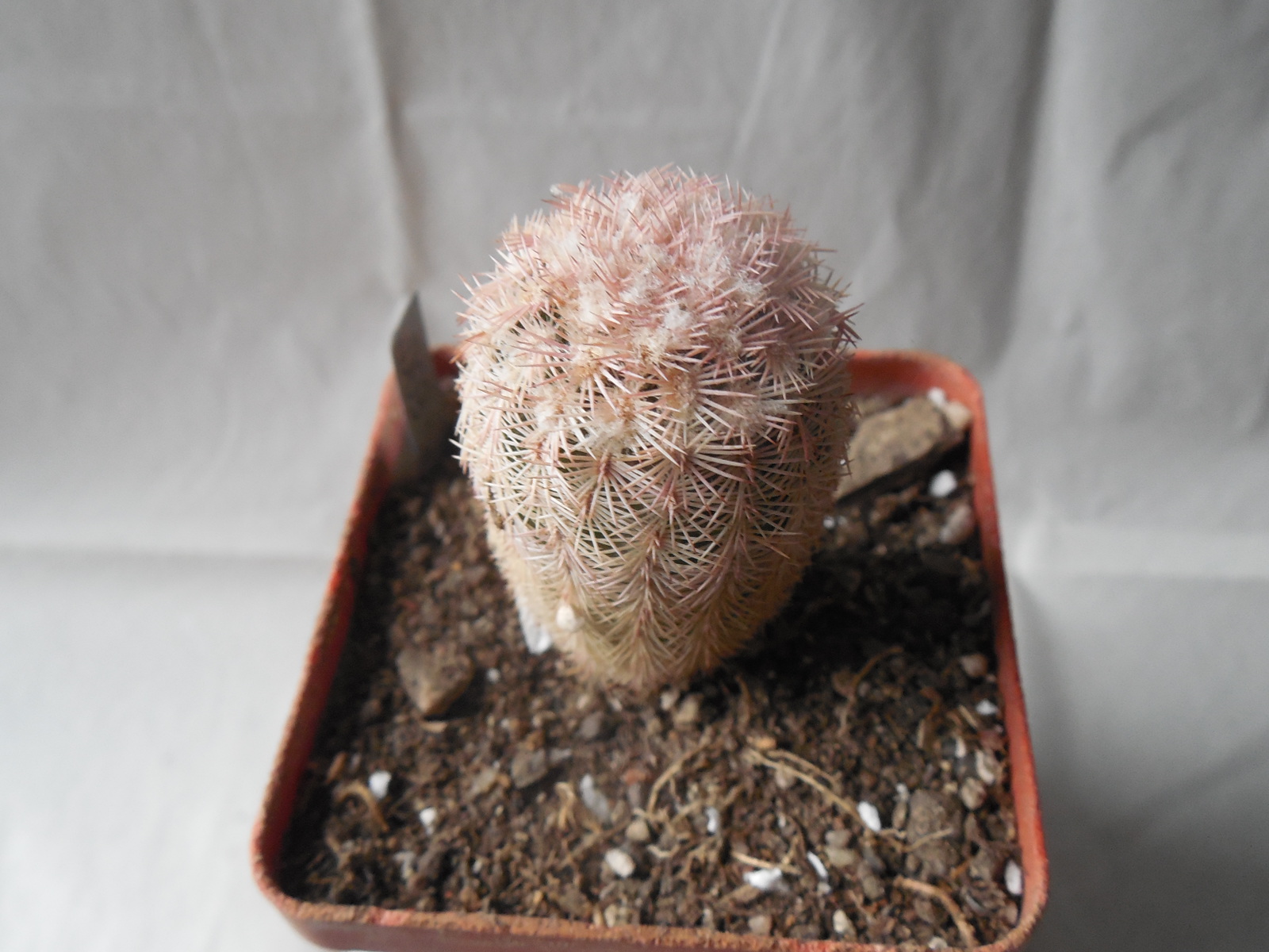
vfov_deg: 45.4
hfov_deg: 58.4
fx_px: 1136
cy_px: 476
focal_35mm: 31
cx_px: 634
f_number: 3.6
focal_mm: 5.6
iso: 400
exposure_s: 1/20
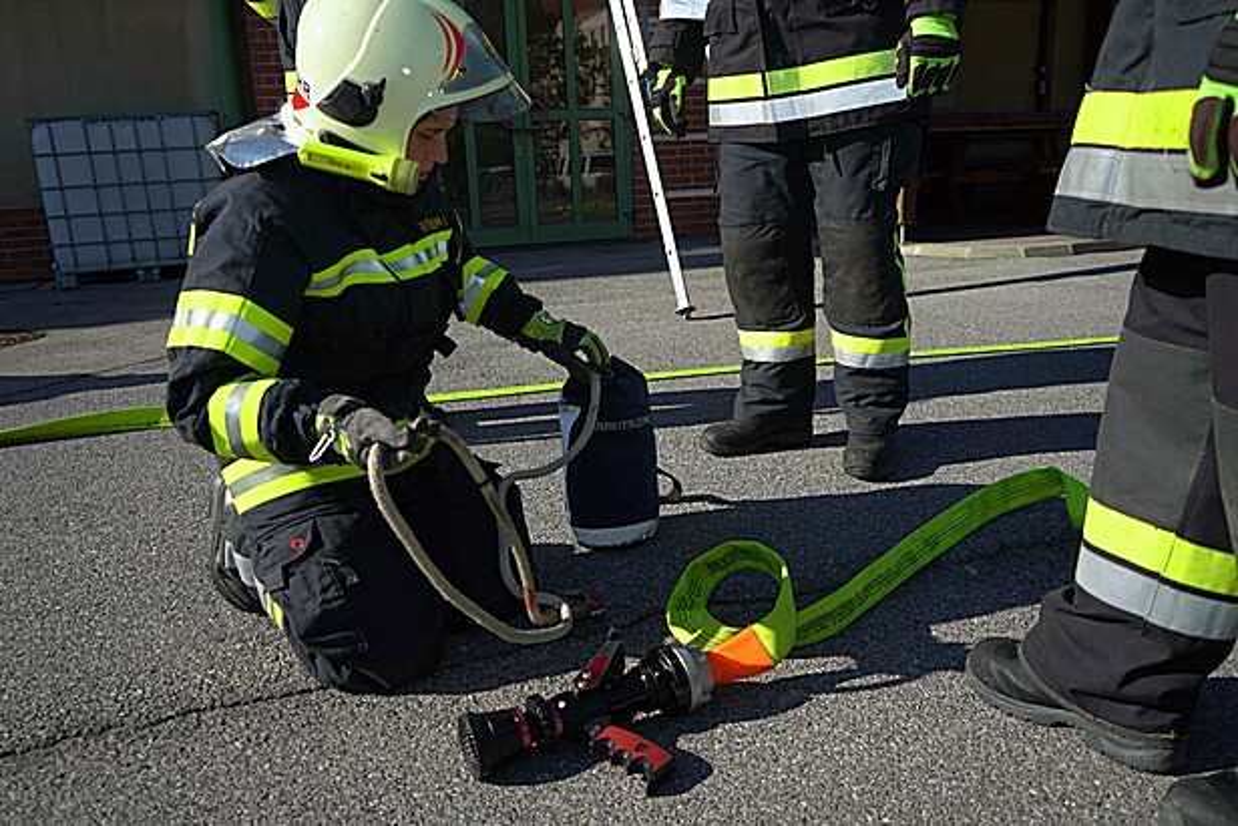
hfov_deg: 65.5
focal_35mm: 28
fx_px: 963
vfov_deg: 46.4
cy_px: 413
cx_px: 619
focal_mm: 28
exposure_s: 1/1000
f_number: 4.5
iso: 100
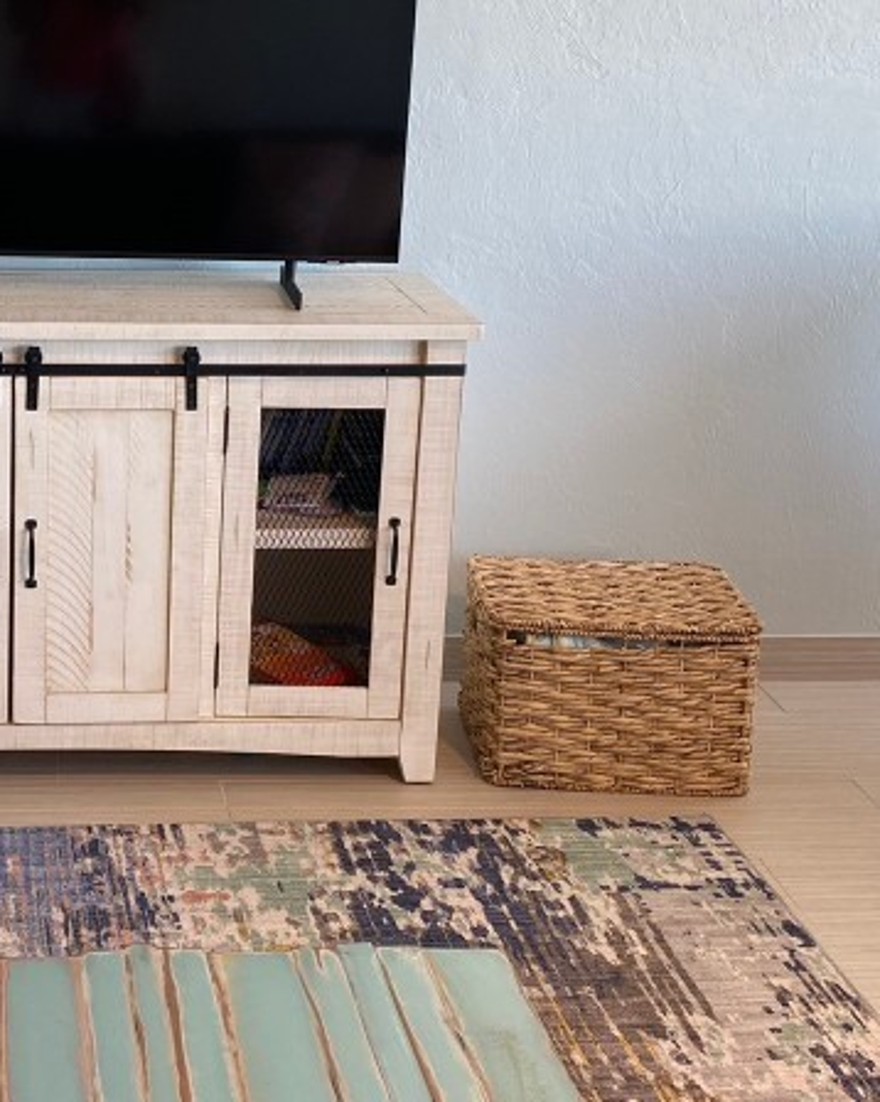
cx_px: 113
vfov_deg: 32.4
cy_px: 433
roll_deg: -0.6
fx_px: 1890
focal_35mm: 58
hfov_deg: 25.5
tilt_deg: -15.8
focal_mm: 4.25
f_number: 1.8
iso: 64
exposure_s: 1/60
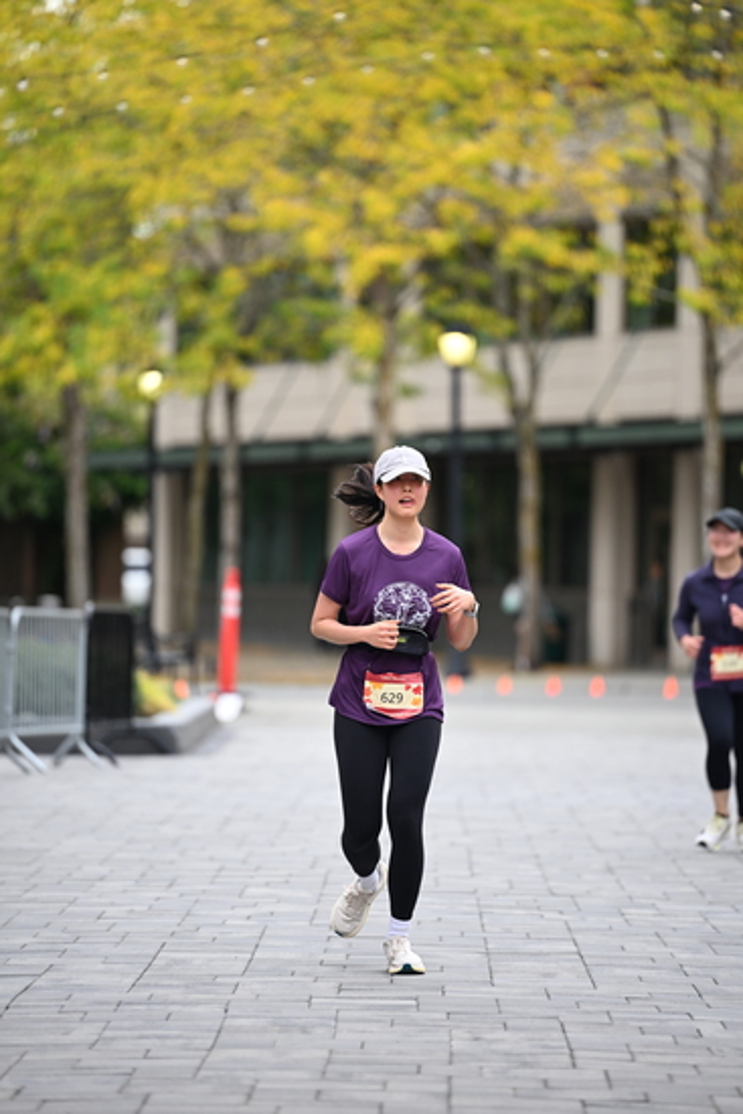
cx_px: 372
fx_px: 6033
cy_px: 557
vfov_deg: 10.5
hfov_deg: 7.0
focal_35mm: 195
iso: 640
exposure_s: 1/1600
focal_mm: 195
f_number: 2.8
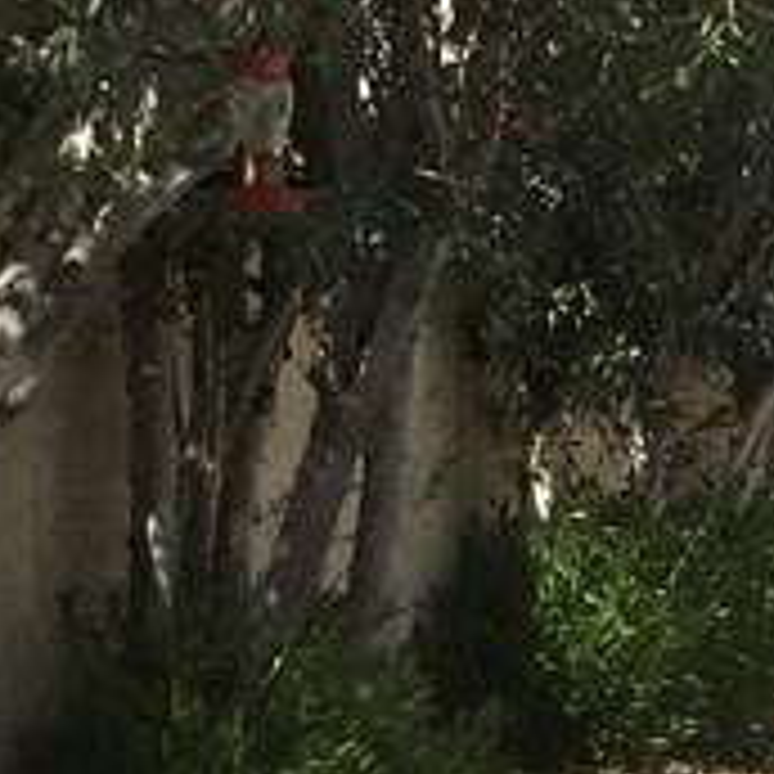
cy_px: 716
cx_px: 1710
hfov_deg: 9.7
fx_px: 4123
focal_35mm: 163
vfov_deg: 10.7
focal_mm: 3.3
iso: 25
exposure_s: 1/1253
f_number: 2.4
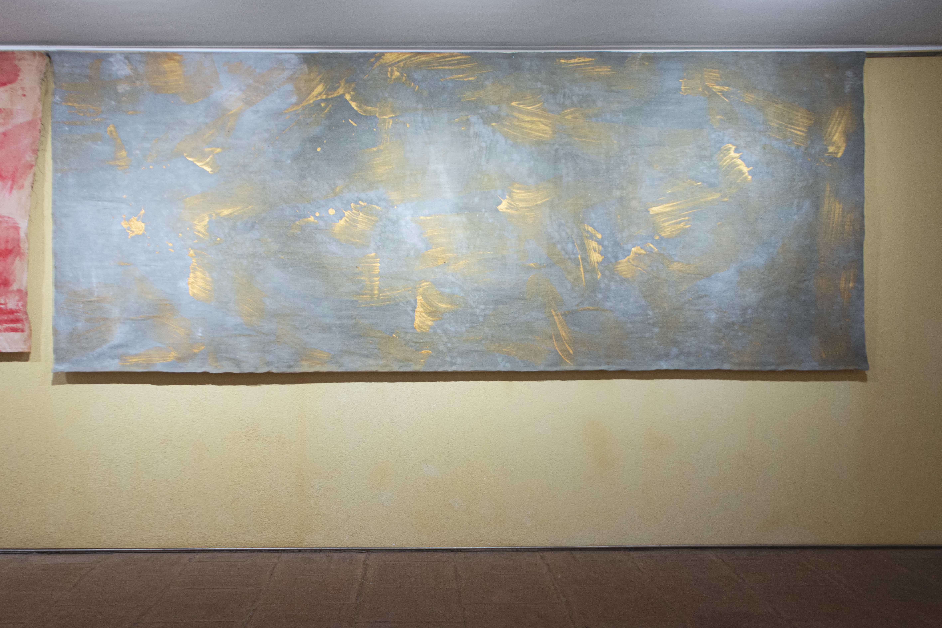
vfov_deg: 37.8
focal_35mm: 35
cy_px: 309
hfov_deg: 54.4
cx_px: 446
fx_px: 916
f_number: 7.1
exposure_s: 1/4
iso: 500
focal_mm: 22
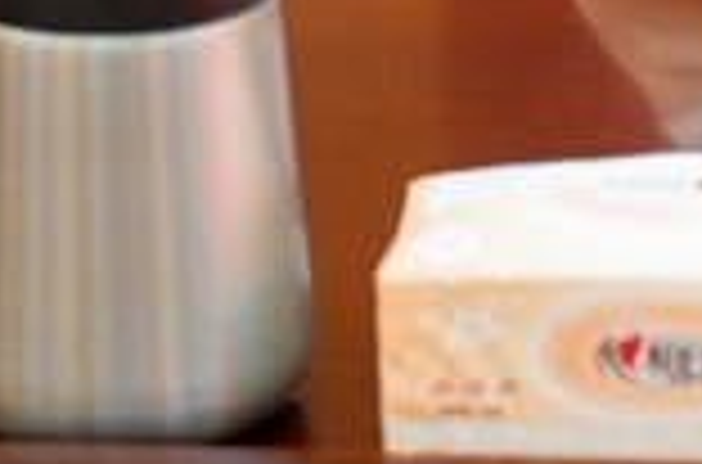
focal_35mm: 270
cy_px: -381
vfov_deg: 5.0
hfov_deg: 7.4
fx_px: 5249
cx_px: 1228
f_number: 3.2
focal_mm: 70
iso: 1250
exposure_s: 1/125
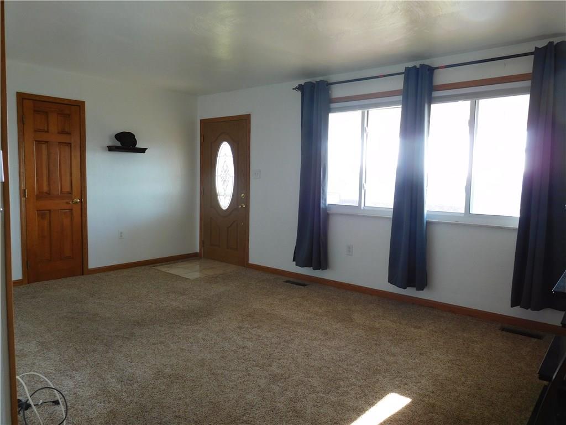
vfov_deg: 54.9
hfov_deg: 69.4
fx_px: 409
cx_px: 283
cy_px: 212
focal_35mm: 25
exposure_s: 1/30
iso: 125
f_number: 3.4
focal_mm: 4.5
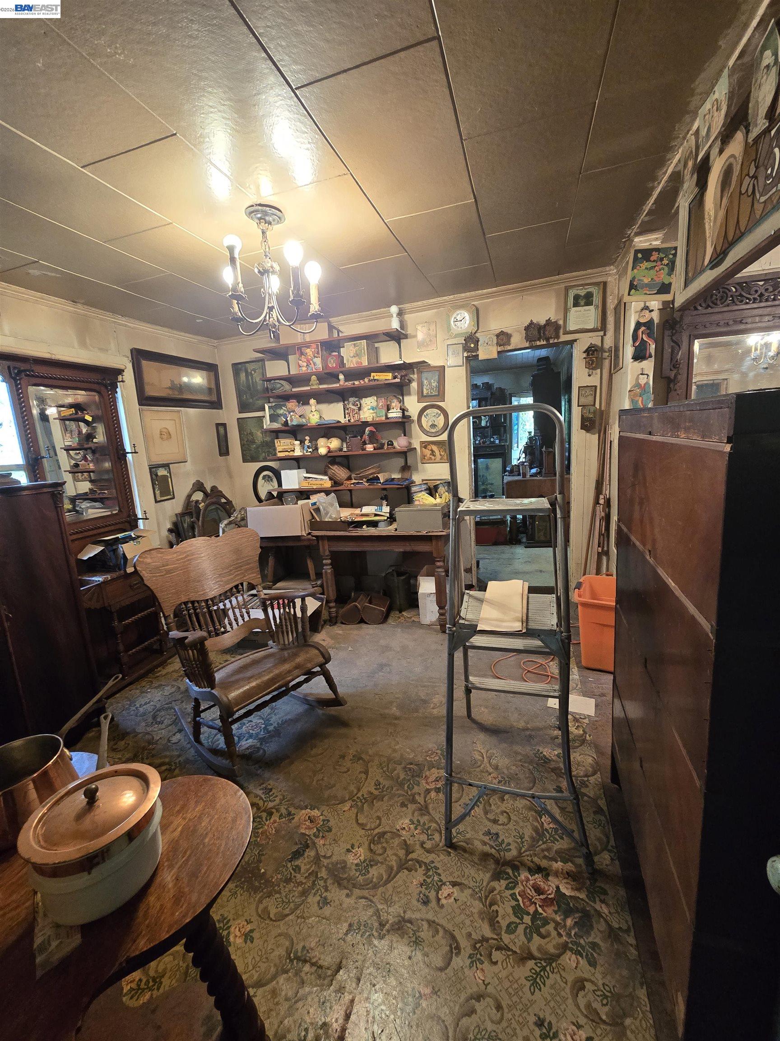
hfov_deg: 89.9
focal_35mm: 13
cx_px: 390
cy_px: 520
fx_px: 391
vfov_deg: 106.2
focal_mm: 2.2
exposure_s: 1/60
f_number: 2.2
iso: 500
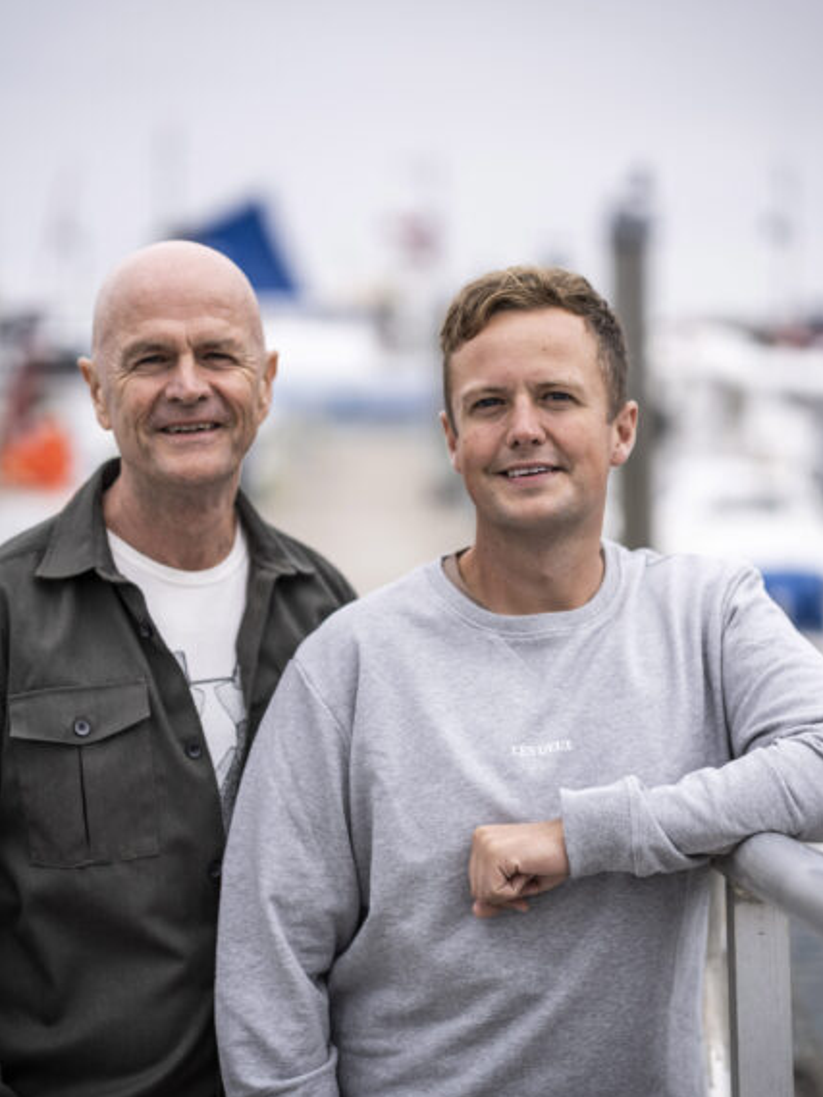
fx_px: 2694
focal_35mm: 85
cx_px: 384
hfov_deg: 17.4
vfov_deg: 23.0
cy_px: 551
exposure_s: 1/850
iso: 100
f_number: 1.7
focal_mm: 80
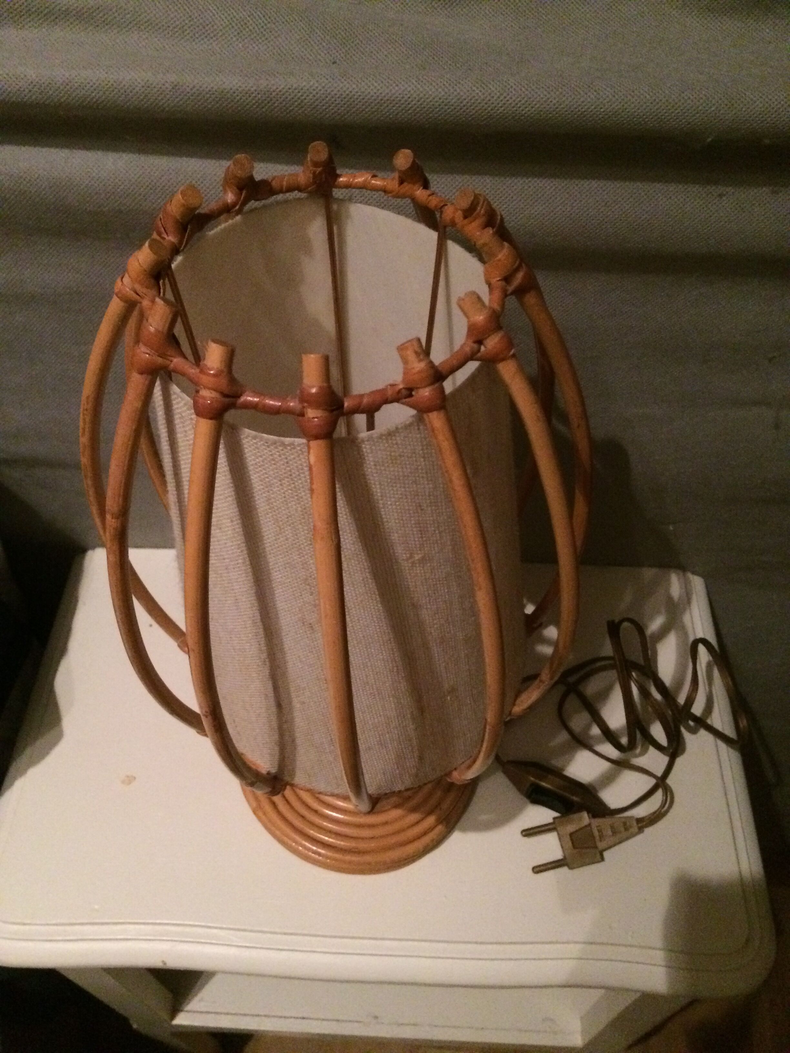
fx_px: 882
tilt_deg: -51.7
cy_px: 526
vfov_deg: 61.7
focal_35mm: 29
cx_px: 395
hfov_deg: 48.2
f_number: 2.2
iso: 400
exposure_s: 1/17
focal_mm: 4.15
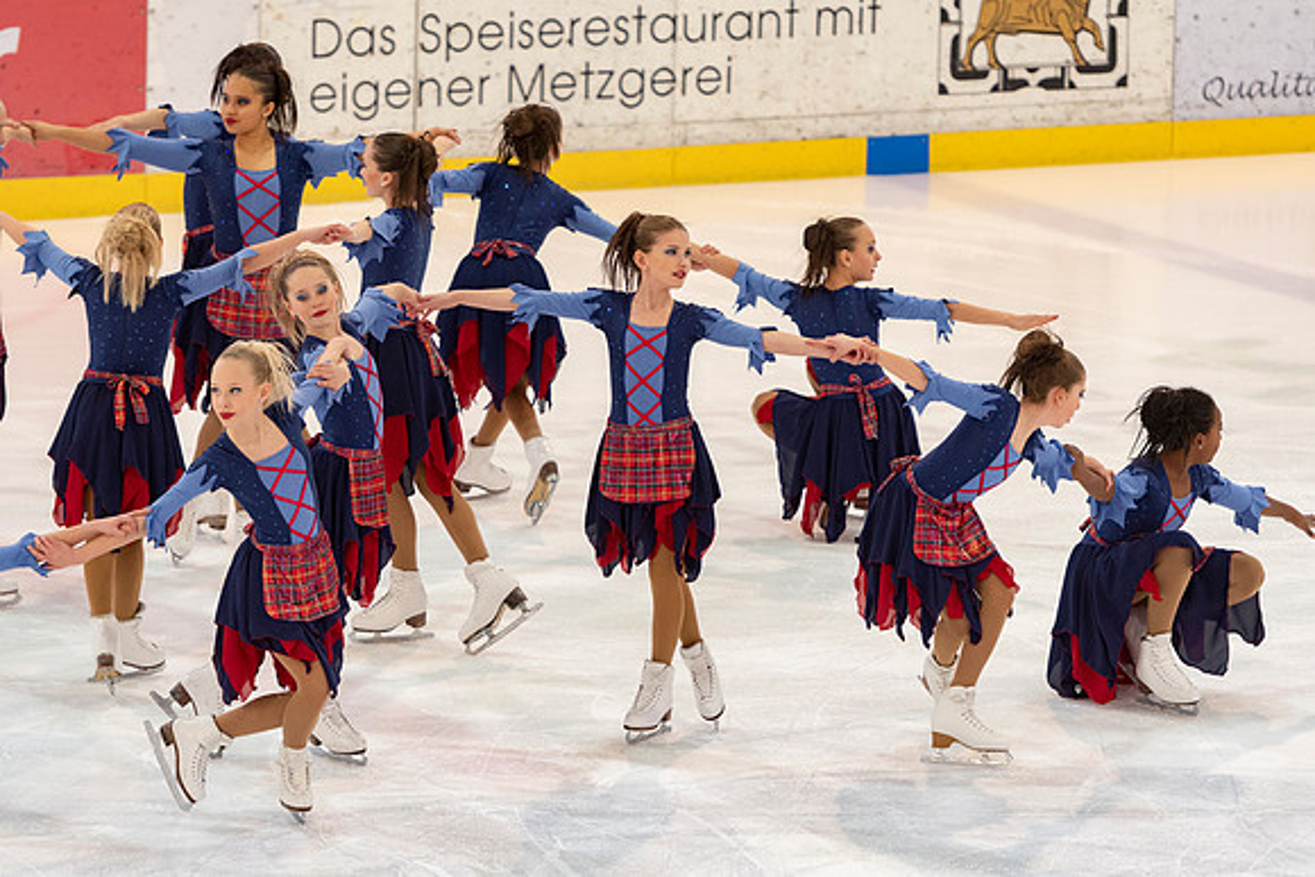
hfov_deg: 8.1
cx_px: 658
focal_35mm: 255
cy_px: 438
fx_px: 9319
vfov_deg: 5.4
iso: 640
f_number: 3.5
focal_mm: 170
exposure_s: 1/200
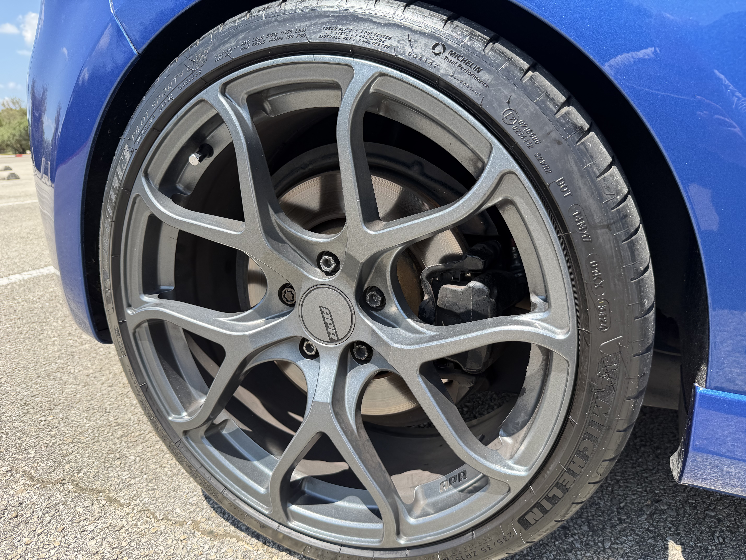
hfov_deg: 71.6
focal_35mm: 24
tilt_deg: -13.6
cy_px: 280
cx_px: 373
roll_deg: +0.3
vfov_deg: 56.8
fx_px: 517
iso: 80
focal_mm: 6.76
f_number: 1.78
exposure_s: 1/1211
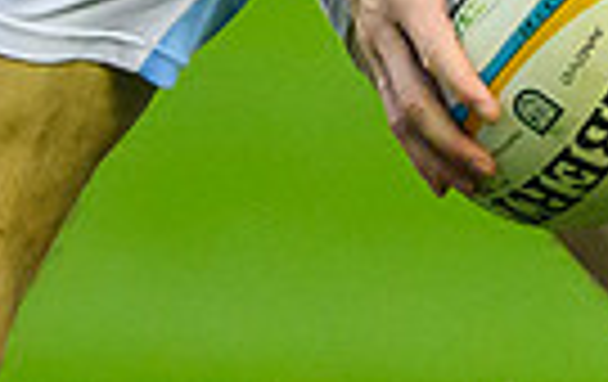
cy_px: 232
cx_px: 825
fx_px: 84268
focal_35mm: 5075
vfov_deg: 0.3
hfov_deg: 0.4
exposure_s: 1/1600
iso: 4000
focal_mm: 400
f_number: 3.2
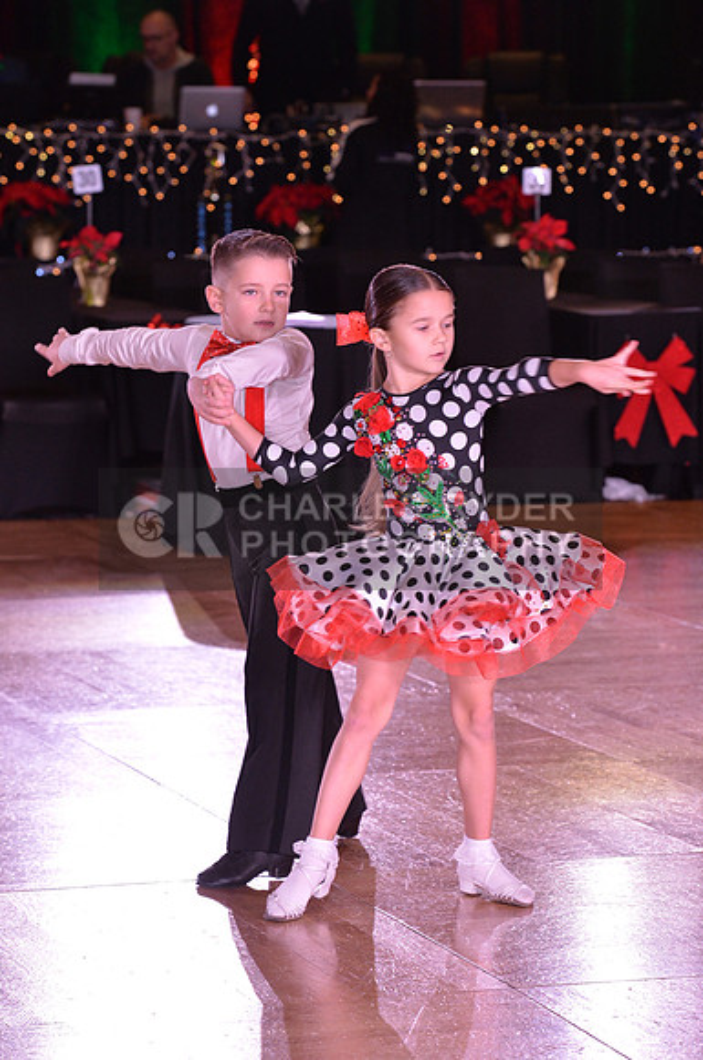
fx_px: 4407
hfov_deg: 9.1
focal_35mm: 150
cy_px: 530
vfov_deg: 13.7
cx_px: 352
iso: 2000
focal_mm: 150
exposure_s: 1/250
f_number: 6.3
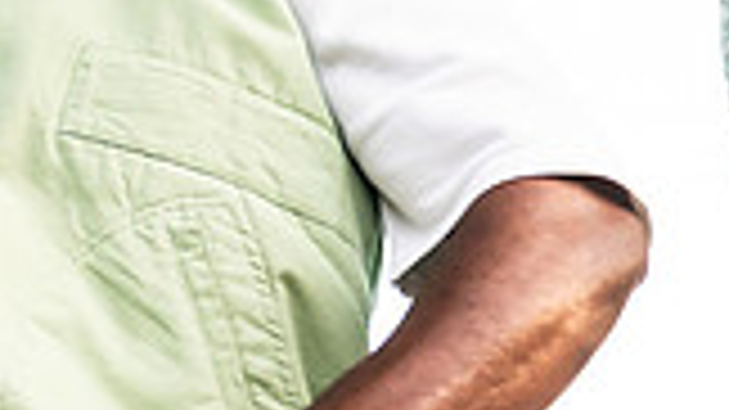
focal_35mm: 207
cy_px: -53
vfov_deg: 5.8
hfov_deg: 10.4
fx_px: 4000
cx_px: 326
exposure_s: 1/320
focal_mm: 42
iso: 400
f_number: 2.8
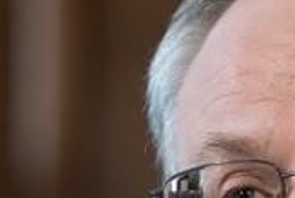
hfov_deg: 1.8
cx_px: 167
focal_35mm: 1126
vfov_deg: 1.2
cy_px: 299
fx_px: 9235
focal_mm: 189
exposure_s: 1/320
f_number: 5
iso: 3200
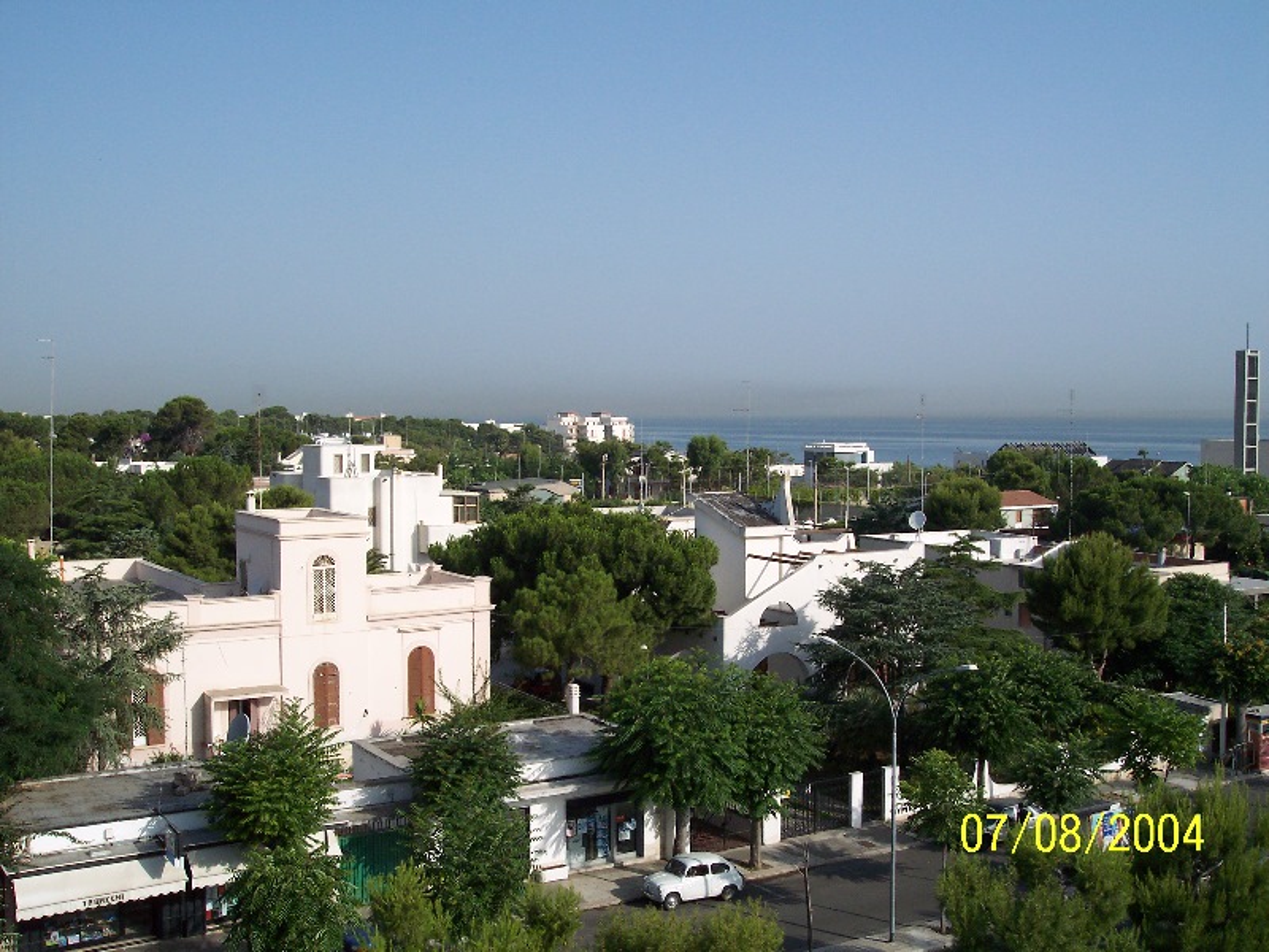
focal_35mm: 38
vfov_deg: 37.7
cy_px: 476
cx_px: 634
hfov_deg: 49.0
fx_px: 1393
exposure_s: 1/1000
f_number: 4.8
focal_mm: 8
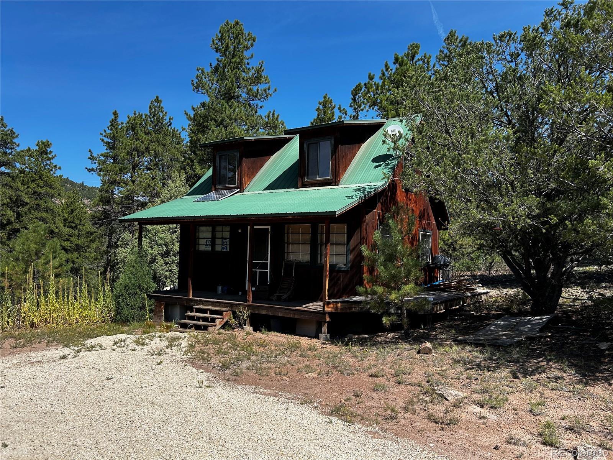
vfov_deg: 53.1
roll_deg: -0.1
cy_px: 230
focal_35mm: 26
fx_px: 460
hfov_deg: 67.3
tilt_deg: +2.6
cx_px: 306
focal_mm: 5.7
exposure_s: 1/2632
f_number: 1.5
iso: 50
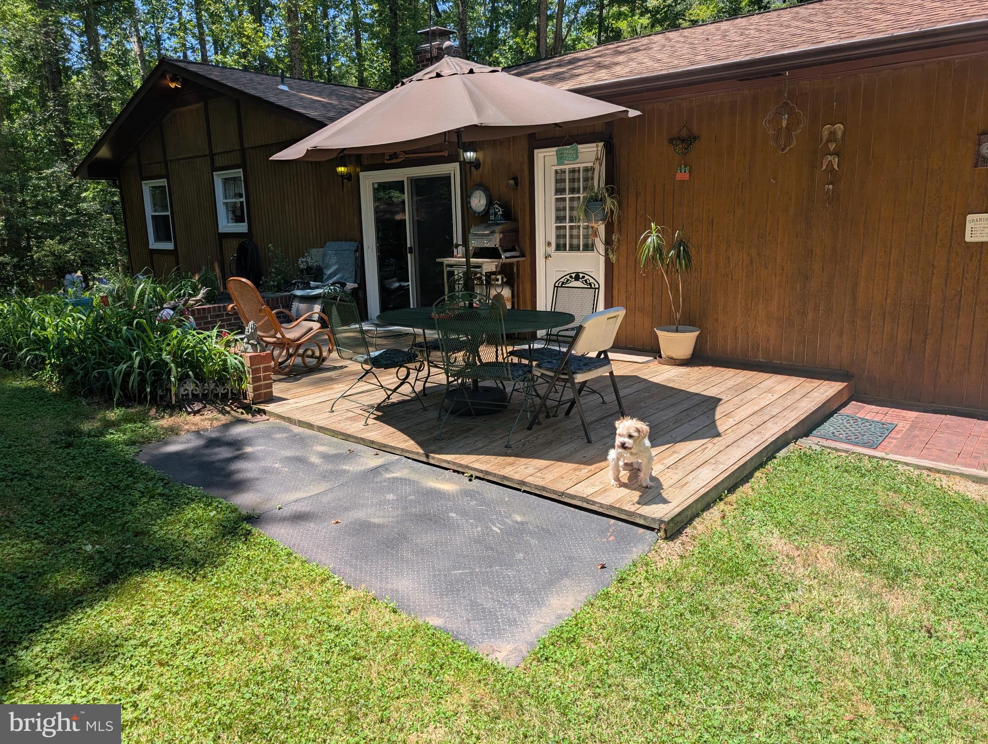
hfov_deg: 71.5
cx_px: 494
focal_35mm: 24
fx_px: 686
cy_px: 372
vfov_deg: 56.9
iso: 23
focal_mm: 6.9
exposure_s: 1/623
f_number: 1.68
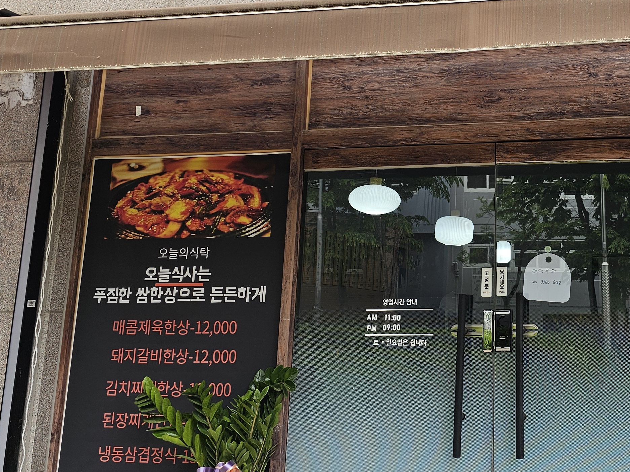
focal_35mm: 49
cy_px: 120
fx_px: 892
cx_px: 548
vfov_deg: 29.2
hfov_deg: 36.8
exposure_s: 1/143
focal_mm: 6.3
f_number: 1.7
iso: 10
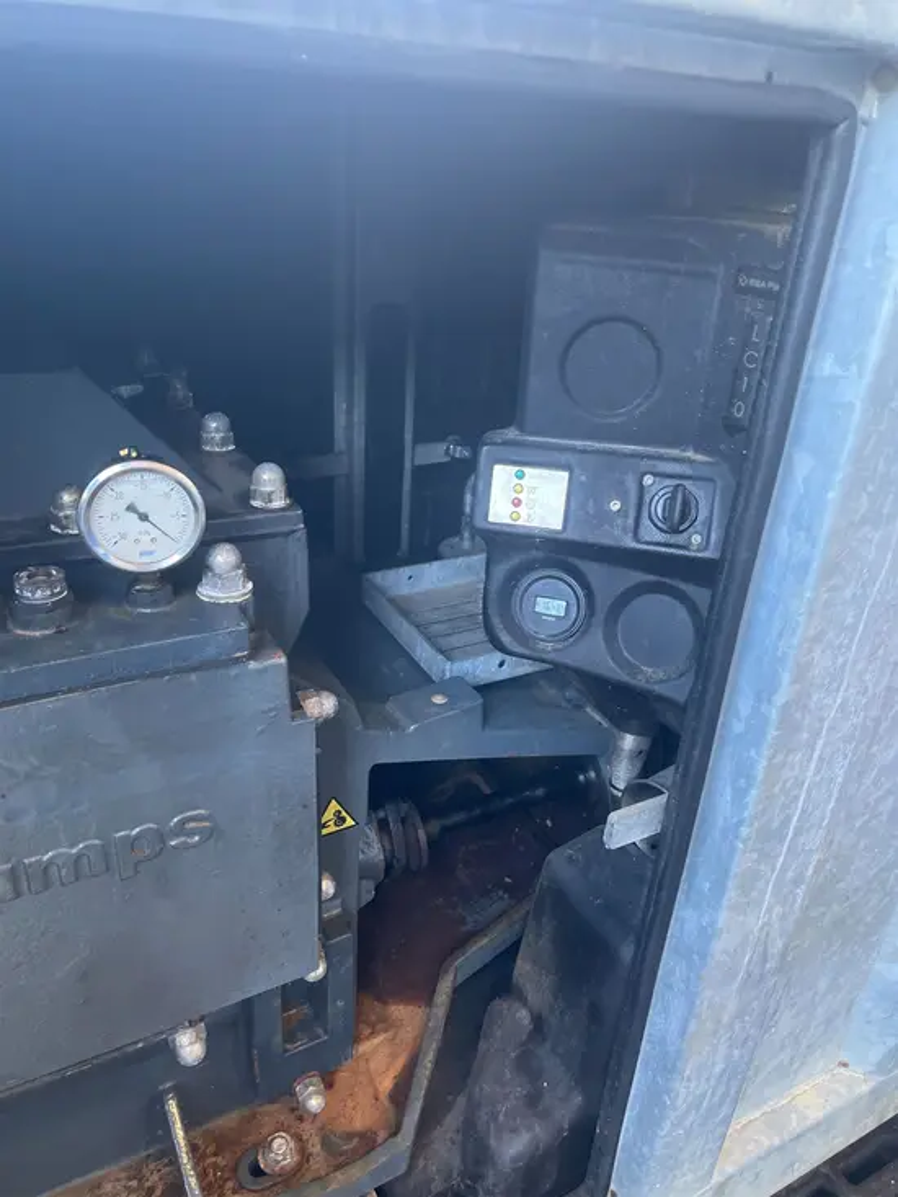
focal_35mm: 26
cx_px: 449
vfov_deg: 67.3
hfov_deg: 53.1
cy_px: 598
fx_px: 899
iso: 200
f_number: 1.6
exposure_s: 1/60
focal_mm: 5.1
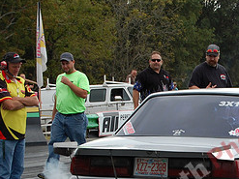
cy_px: 160
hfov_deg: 11.2
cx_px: 224
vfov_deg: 8.4
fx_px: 1215
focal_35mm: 176
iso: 400
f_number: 5.6
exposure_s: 1/800
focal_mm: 52
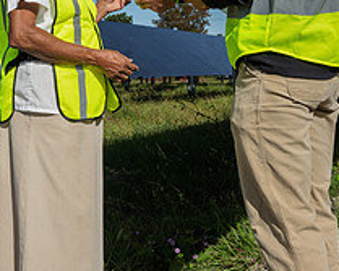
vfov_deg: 20.6
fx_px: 732
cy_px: 40
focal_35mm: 73
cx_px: 47
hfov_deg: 25.4
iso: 200
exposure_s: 1/320
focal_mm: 28
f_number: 16
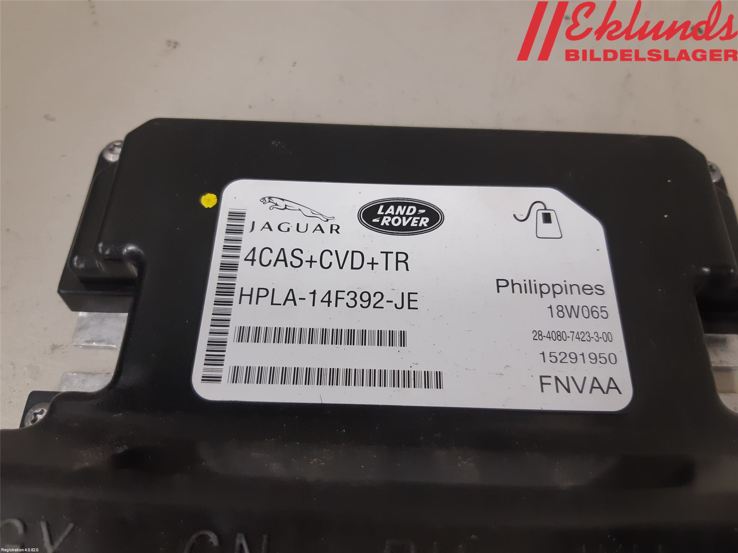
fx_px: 554
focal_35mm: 26
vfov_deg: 53.1
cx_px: 369
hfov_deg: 67.3
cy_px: 276
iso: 125
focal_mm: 3.93
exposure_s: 1/50
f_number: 1.7
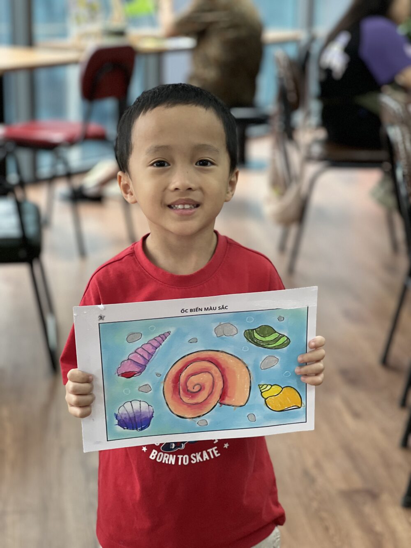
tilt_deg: -14.7
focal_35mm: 77
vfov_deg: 25.3
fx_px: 1219
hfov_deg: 19.1
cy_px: 274
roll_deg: -1.1
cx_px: 206
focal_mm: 9
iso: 250
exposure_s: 1/113
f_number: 2.8
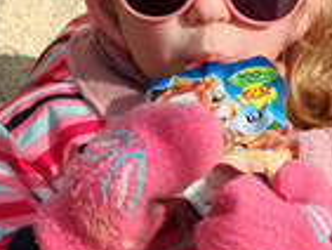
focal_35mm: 198
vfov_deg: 7.5
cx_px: 73
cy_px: 44
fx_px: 1901
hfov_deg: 10.0
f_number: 1.6
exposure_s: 1/3200
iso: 50
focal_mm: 7.62
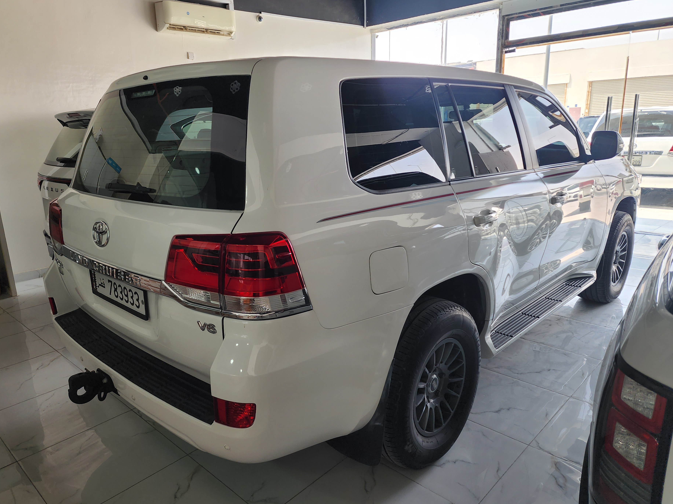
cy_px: 253
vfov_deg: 54.9
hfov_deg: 69.3
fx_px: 486
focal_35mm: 25
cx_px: 308
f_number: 1.8
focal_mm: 6.4
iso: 50
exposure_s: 1/180
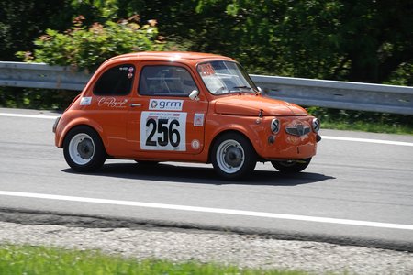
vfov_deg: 6.9
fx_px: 2294
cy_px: 138
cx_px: 206
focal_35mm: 200
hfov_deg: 10.3
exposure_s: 1/800
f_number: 4
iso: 125
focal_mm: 73.24
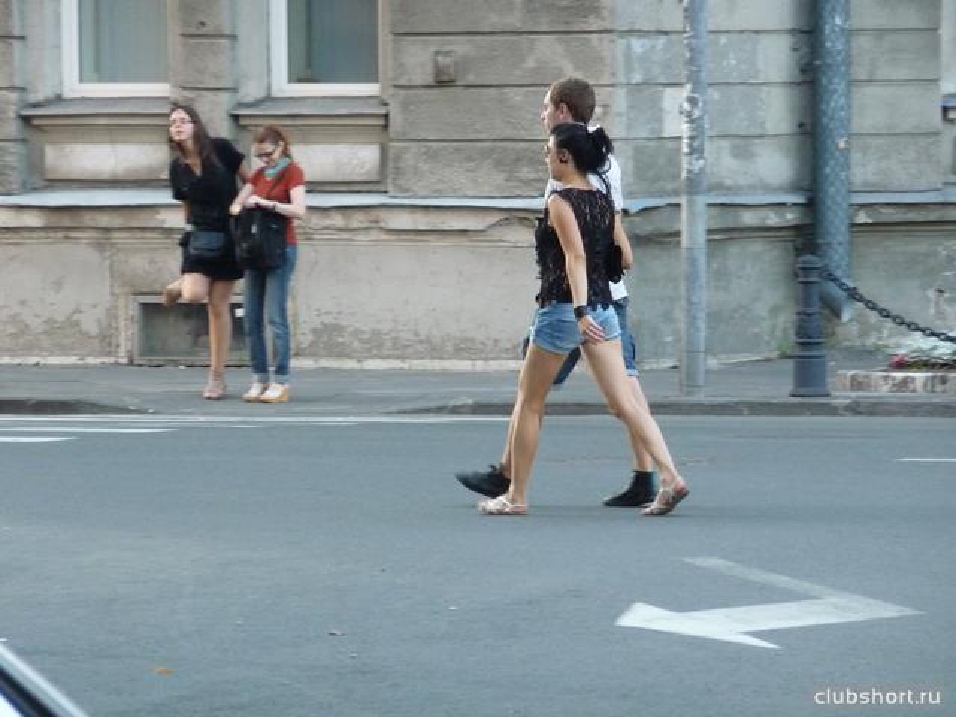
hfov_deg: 6.3
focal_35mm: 315
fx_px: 8699
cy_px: 358
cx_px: 478
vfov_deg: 4.7
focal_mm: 47
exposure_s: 1/80
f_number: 4.9
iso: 400
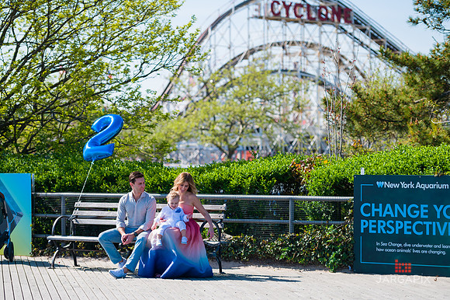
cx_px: 225
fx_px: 1312
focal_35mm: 105
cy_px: 150
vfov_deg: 13.0
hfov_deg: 19.5
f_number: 3.2
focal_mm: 105
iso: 200
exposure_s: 1/2500
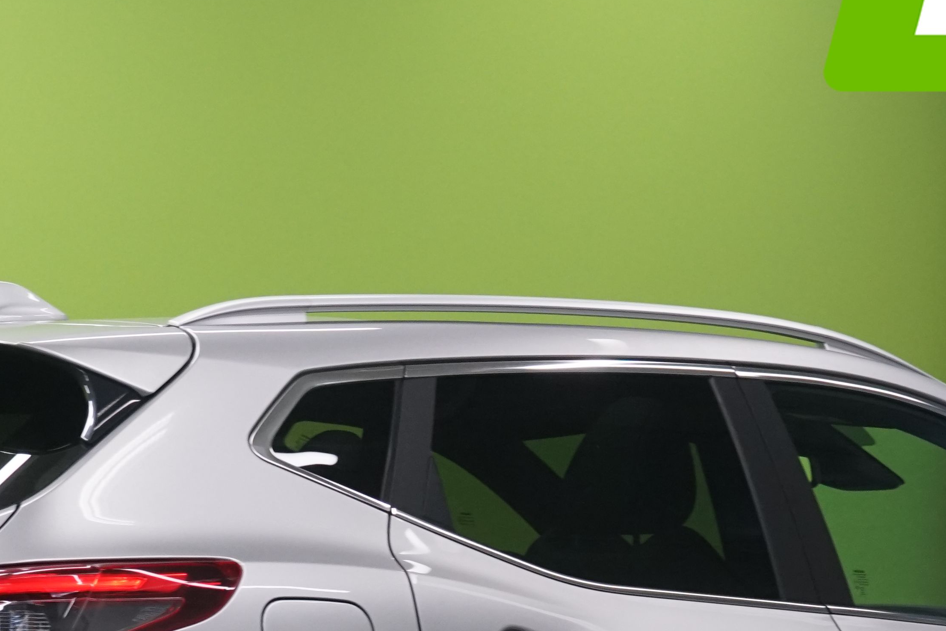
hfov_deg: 11.5
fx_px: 4704
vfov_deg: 7.6
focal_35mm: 179
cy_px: 644
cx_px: 501
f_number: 8
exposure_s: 1/30
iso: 1600
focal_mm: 66
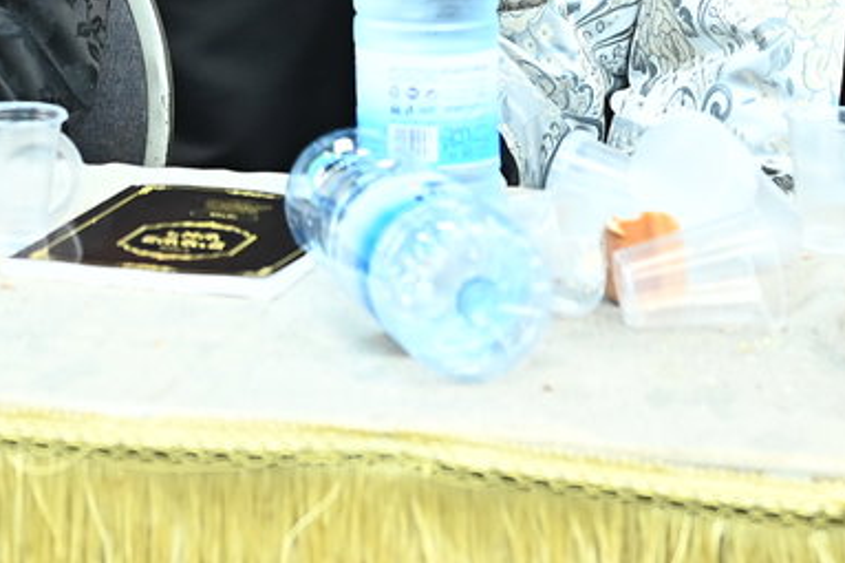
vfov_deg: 9.4
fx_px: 3261
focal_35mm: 139
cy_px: -436
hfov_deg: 14.7
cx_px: 146
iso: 2000
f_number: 3.5
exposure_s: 1/200
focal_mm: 38
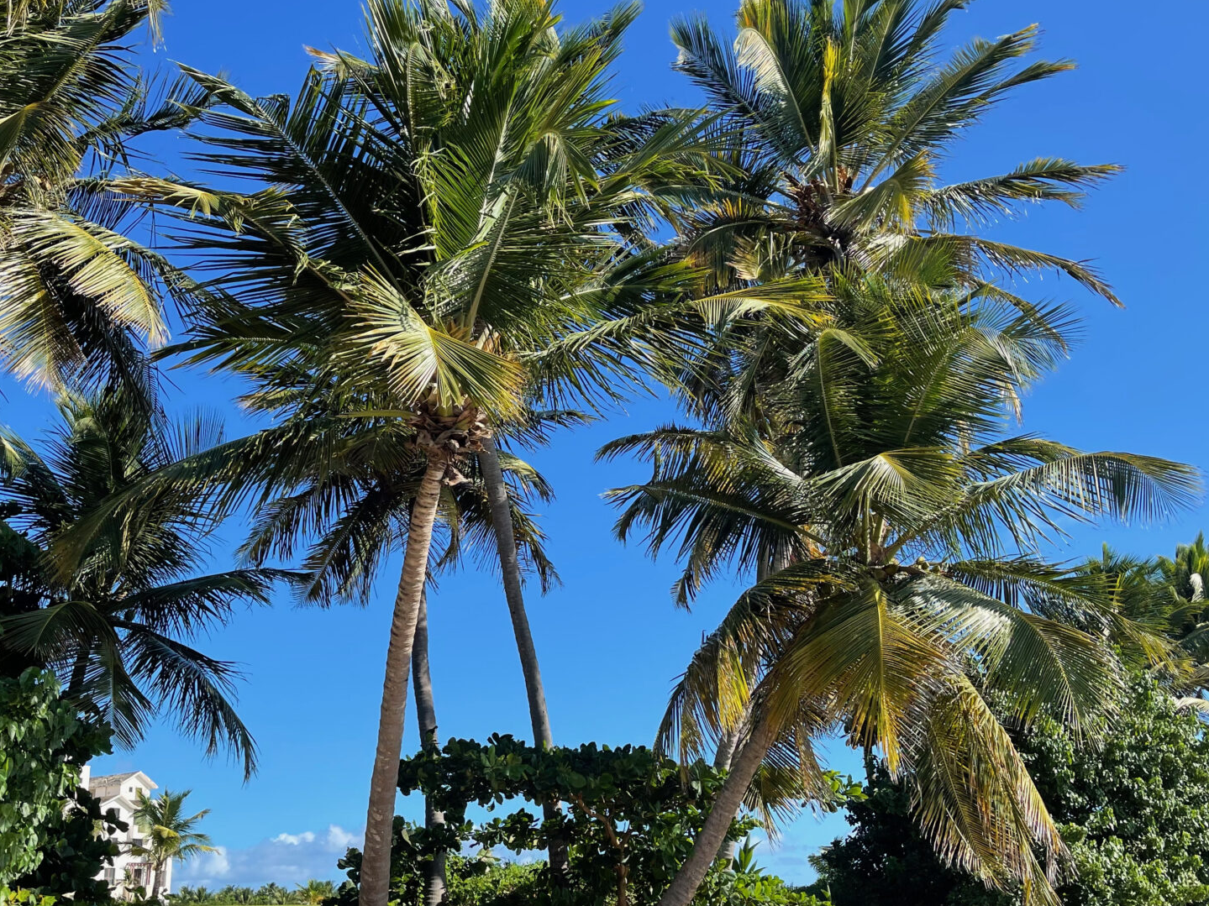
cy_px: 479
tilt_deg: +17.5
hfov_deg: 50.1
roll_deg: +1.2
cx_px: 569
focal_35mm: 37
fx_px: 1292
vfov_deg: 38.6
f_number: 1.6
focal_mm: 5.1
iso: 32
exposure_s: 1/1689
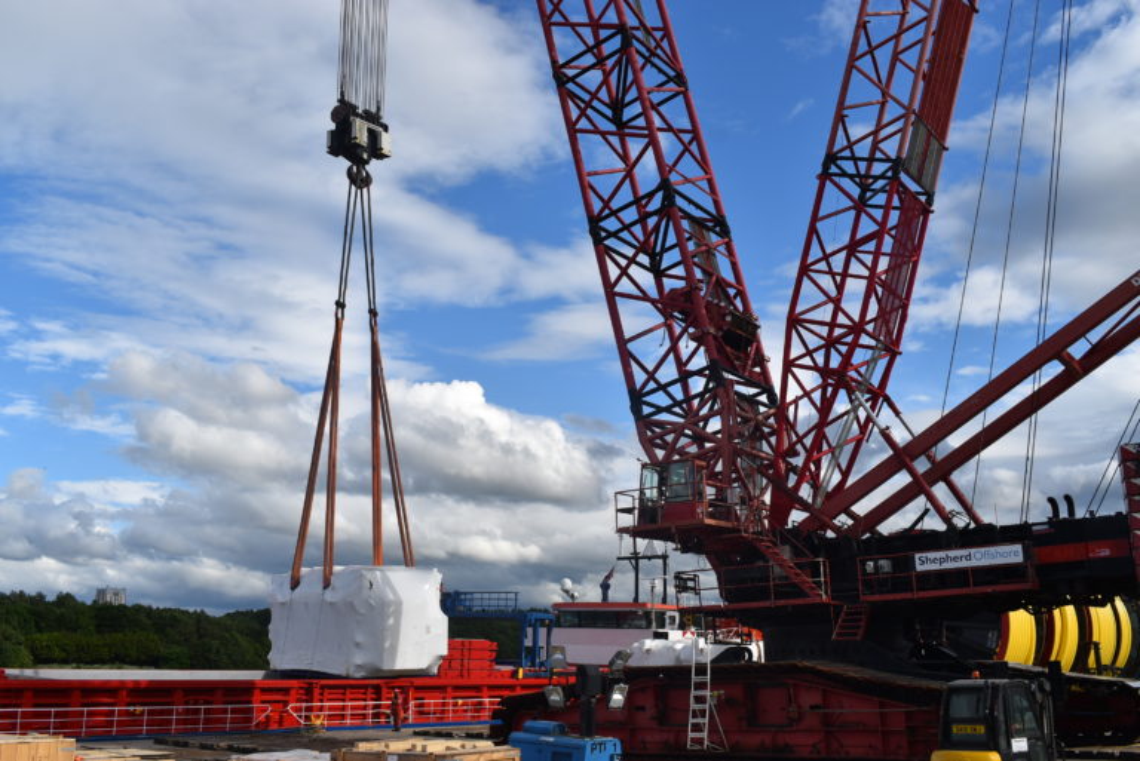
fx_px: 1141
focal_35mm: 36
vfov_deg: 36.9
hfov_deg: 53.1
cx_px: 570
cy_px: 380
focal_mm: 24
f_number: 9
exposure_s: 1/320
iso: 100
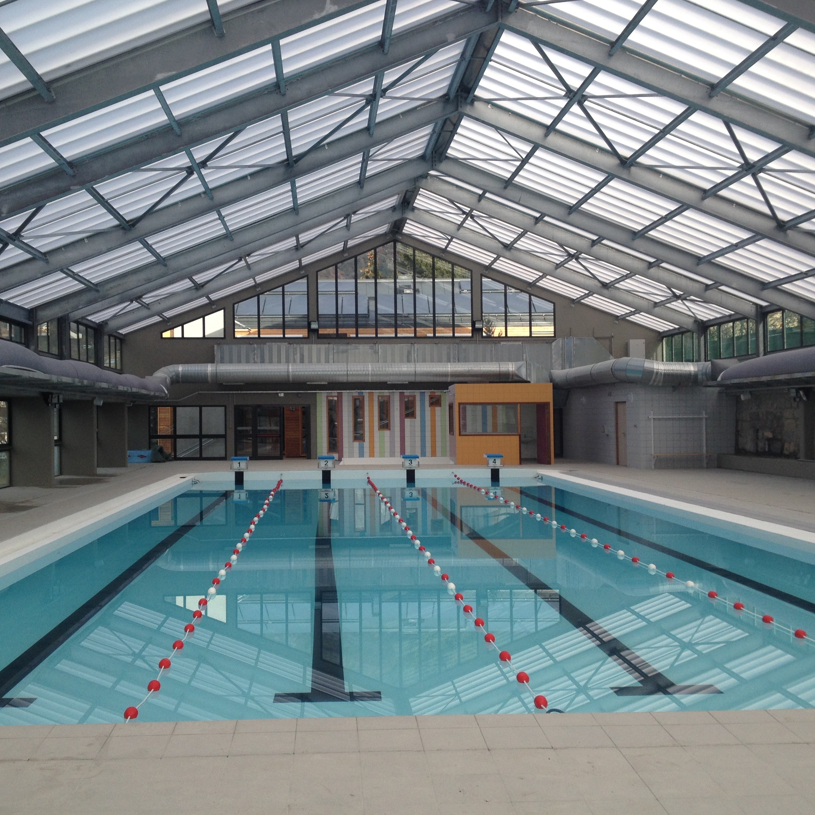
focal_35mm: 42
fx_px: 1119
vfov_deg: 40.0
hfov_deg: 40.0
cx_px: 380
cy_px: 409
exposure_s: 1/789
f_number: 2.4
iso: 50
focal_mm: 4.28
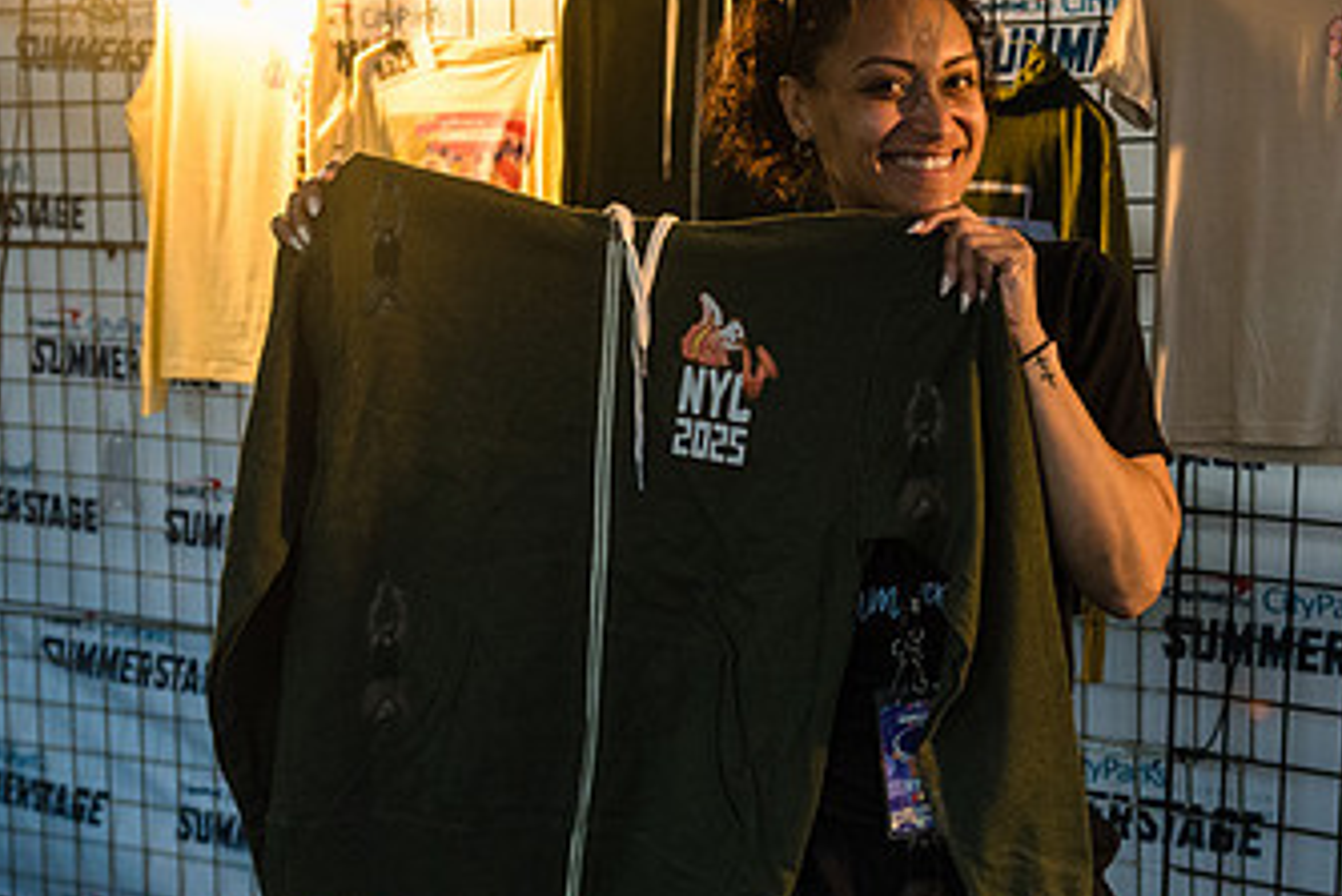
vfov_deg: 21.6
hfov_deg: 31.8
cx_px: 813
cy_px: 400
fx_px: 2349
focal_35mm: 63
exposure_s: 1/160
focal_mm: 32
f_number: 3.2
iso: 3200
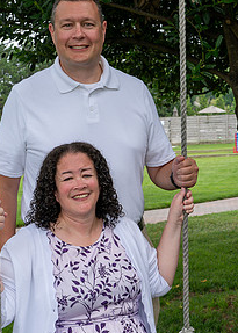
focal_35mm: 88
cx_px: 114
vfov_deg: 22.6
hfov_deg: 16.3
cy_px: 196
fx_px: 833
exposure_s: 1/250
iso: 160
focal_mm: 34
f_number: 7.1
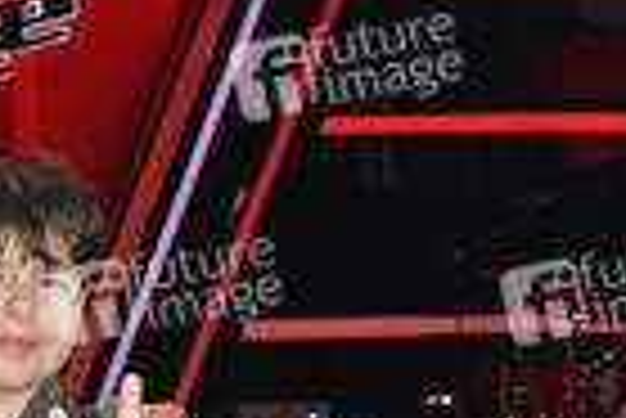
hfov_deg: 19.7
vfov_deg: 14.4
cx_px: -223
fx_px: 1636
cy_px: 405
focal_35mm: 94
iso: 2500
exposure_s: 1/200
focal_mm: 29
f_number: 7.1
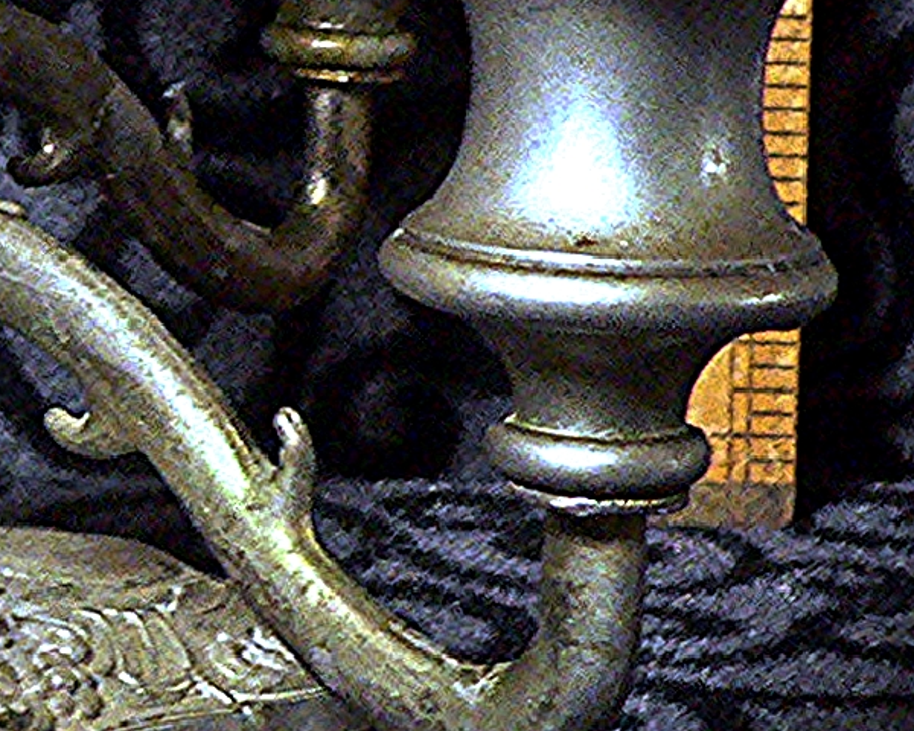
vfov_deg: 12.8
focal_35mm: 120
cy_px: 158
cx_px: -171
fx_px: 3246
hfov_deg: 15.5
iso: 400
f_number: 2.8
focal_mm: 6
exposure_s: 1/13
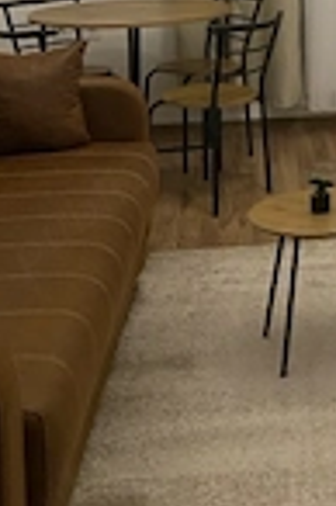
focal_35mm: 74
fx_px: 1038
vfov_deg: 25.5
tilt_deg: -2.8
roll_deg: -0.1
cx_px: 461
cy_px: -42
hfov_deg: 17.1
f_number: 1.8
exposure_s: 1/56
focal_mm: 4.25
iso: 200
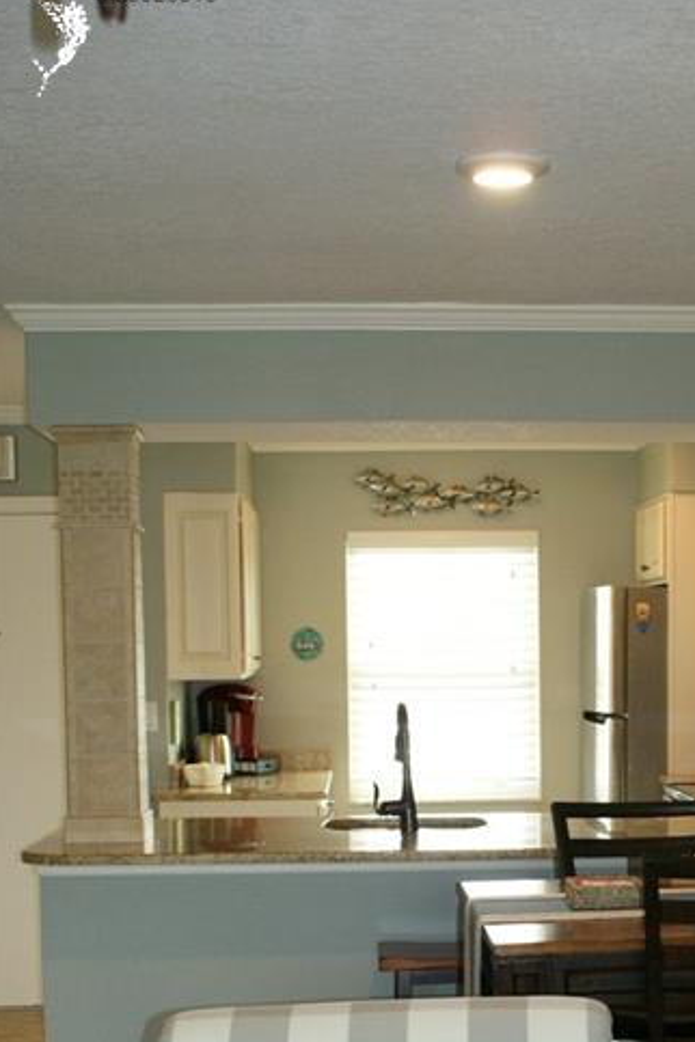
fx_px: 1795
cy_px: 805
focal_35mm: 62
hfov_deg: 21.7
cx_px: 542
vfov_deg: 31.7
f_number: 5.6
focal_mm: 26
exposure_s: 1/80
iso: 400
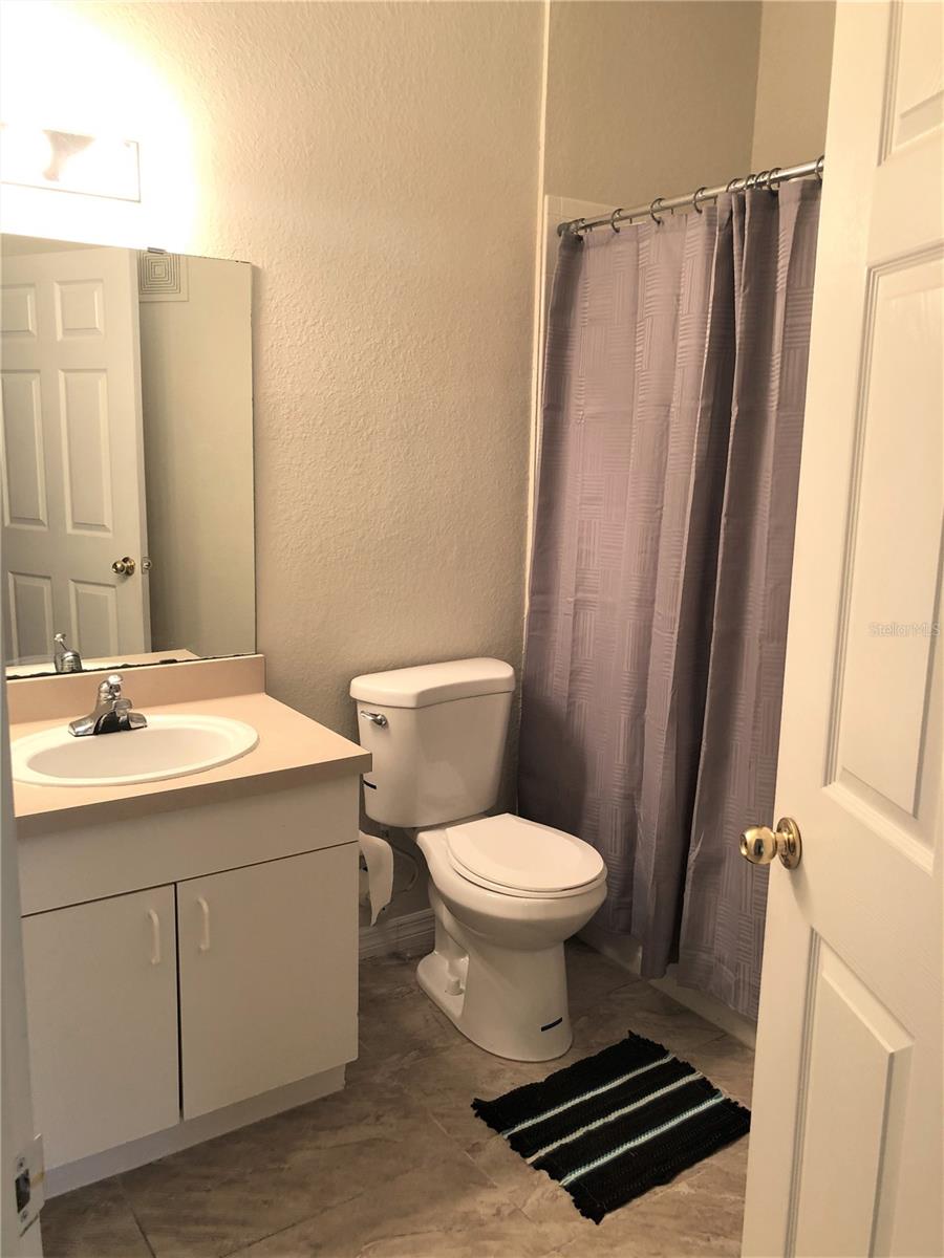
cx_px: 472
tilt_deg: -10.8
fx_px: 1018
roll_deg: -2.4
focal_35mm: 28
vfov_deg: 63.4
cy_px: 629
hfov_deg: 49.7
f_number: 1.8
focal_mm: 4
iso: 40
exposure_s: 1/15
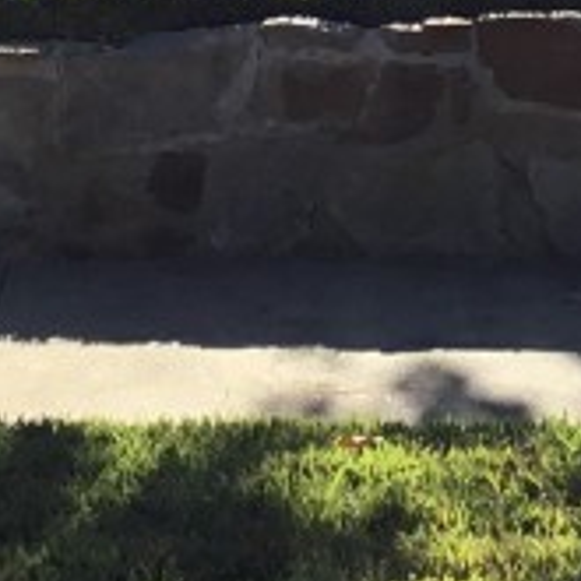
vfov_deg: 9.9
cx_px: 268
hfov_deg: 10.3
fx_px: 3228
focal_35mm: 170
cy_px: -363
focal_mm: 3.3
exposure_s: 1/599
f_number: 2.4
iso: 25
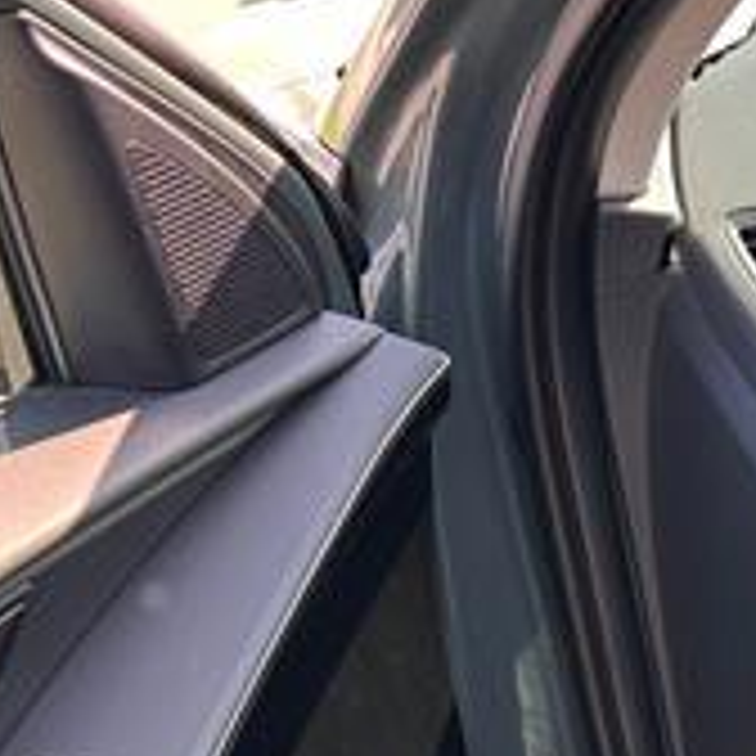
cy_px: 886
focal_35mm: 81
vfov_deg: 20.2
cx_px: 1026
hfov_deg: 19.5
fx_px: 2001
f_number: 1.78
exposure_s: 1/220
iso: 80
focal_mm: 6.86
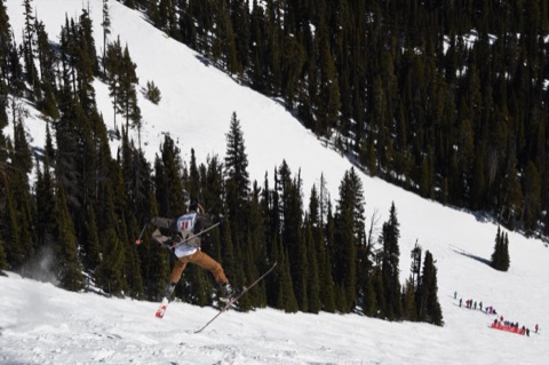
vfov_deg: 19.7
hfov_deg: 29.3
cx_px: 274
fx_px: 1051
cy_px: 182
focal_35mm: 69
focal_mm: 46
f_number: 10
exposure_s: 1/2000
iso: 400
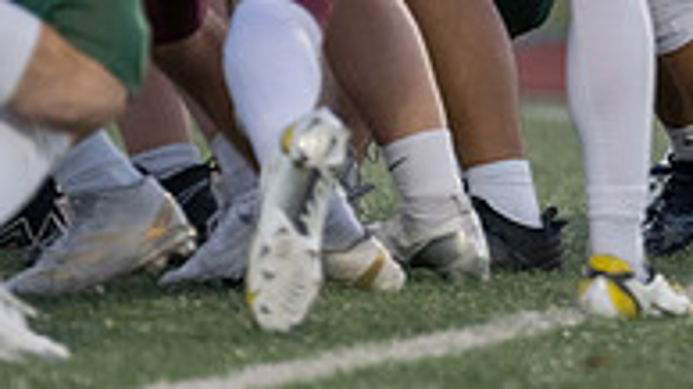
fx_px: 17819
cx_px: 976
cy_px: -386
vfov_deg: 1.3
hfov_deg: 2.2
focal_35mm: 970
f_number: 2.8
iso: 1250
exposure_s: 1/1000
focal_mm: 200
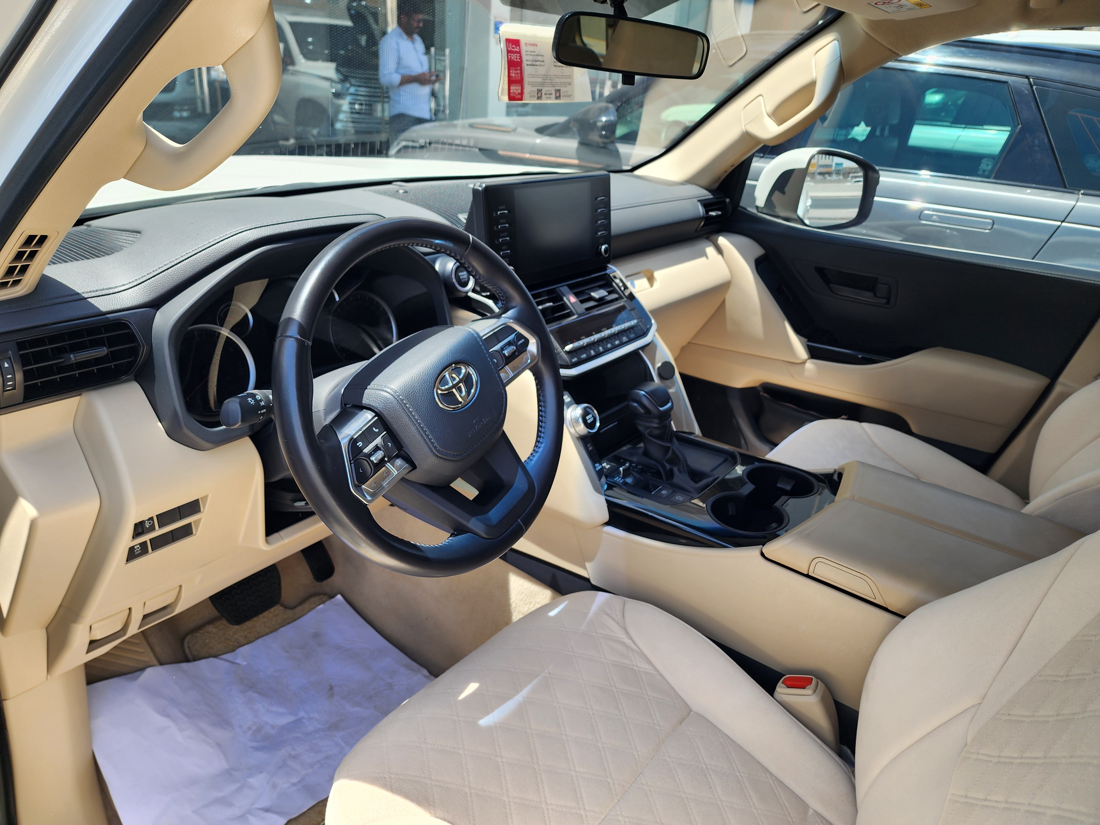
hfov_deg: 73.9
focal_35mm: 23
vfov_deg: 58.9
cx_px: 550
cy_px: 412
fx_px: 731
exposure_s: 1/180
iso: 20
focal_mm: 6.4
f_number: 1.8
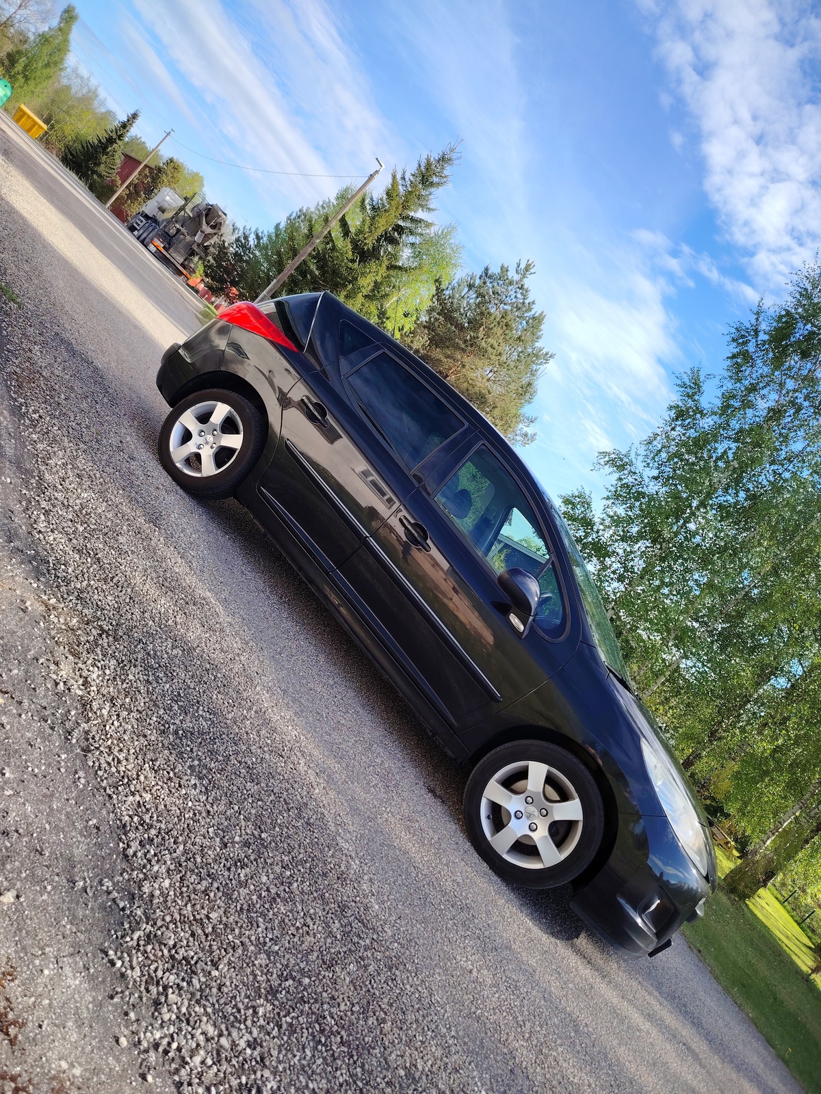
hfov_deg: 56.8
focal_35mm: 24
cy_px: 547
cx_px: 410
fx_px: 759
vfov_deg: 71.6
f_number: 1.75
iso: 100
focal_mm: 5.25
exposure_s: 1/399
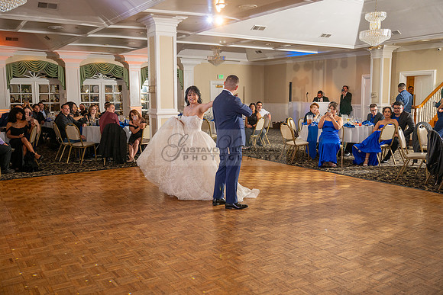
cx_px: 222
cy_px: 148
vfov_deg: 38.9
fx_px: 418
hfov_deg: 55.8
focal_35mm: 34
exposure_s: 1/160
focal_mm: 34
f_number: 3.2
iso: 640
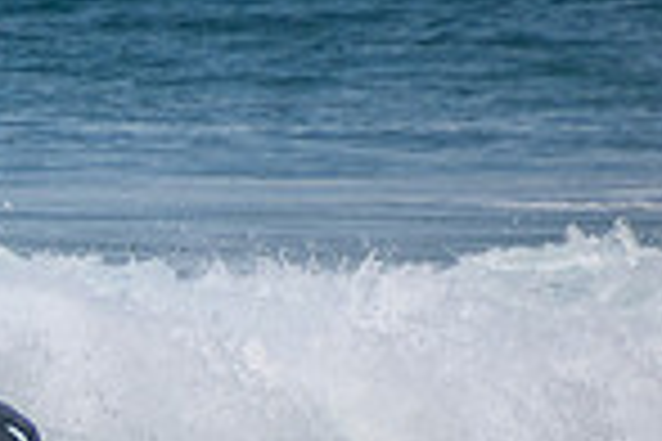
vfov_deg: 0.6
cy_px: 532
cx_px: -112
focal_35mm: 2164
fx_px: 39790
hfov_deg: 1.0
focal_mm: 400
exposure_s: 1/2000
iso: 320
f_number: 5.6
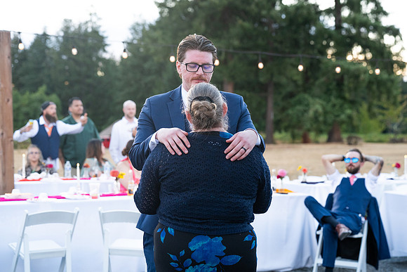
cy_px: 136
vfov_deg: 19.5
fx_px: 792
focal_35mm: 70
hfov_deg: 28.8
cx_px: 204
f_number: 4
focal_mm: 70
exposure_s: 1/500
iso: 2000
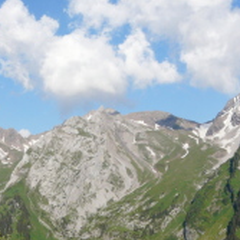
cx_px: 23
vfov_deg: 24.0
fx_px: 549
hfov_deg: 24.0
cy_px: 213
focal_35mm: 70
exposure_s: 1/400
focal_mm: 5.5
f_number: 5.6
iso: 100
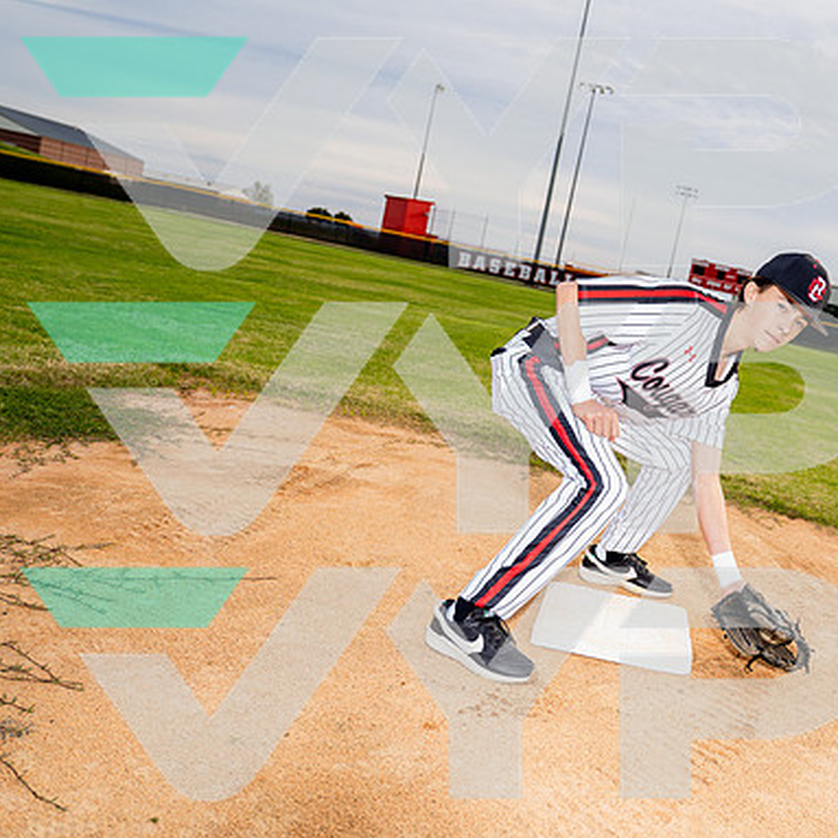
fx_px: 986
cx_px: 584
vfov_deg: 46.0
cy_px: 419
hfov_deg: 45.1
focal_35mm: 36
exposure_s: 1/250
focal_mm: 28
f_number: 4
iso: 100
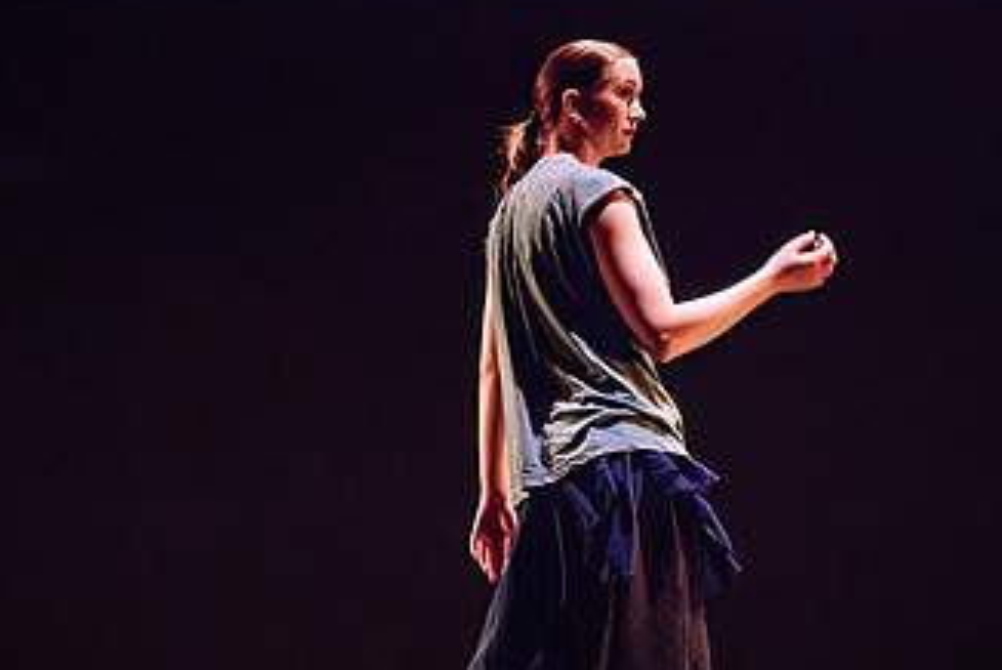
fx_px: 1811
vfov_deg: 20.9
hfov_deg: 30.5
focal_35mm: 65
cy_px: 453
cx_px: 272
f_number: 2.8
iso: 12800
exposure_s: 1/300
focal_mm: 27.5
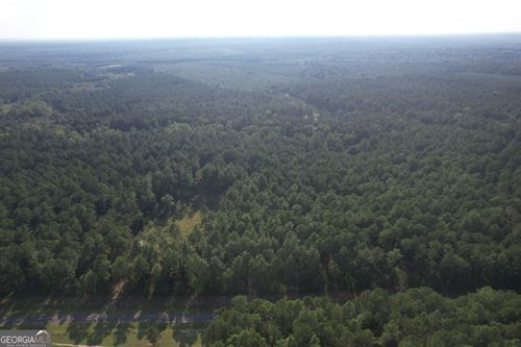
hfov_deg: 78.6
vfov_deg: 57.2
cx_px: 260
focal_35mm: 22
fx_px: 318
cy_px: 174
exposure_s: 1/320
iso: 100
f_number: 2.8
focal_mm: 8.38
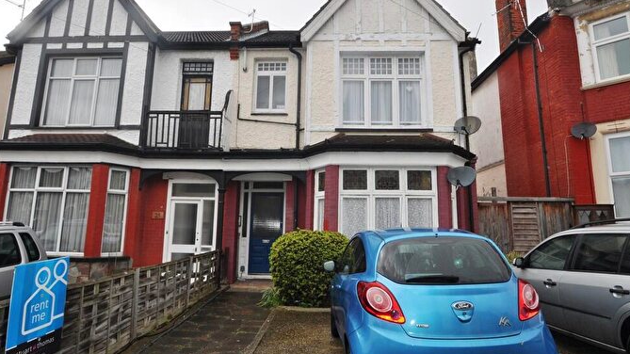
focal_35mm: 23
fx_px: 384
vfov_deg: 49.4
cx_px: 311
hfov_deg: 78.7
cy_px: 157
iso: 200
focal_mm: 14
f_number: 11
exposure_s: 1/200
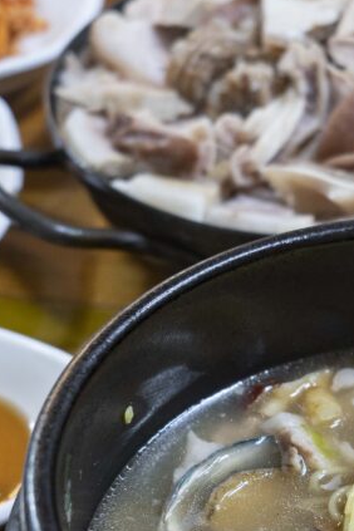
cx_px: 360
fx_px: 1534
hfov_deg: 13.0
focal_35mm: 104
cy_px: 313
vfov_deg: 19.6
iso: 2000
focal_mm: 43
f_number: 5.6
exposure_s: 1/60
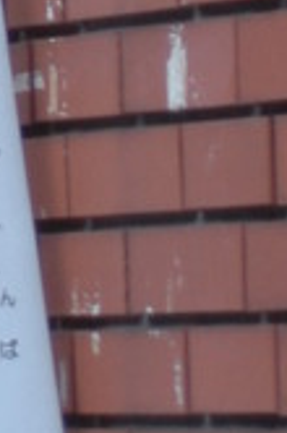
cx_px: -712
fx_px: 9138
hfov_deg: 1.8
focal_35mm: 761
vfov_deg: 2.7
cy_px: -866
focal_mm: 70
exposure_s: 1/80
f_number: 5.6
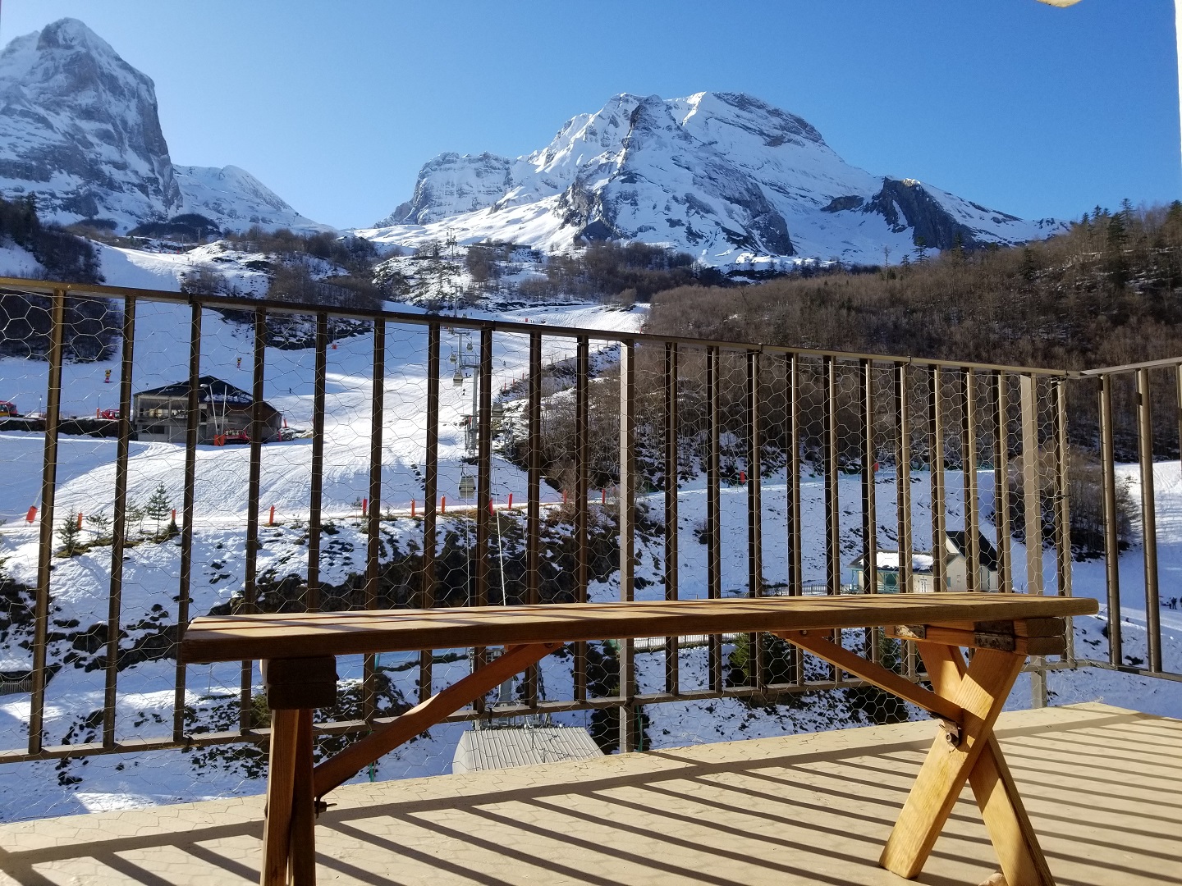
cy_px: 443
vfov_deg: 53.1
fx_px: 888
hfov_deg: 67.3
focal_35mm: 26
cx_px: 591
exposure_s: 1/2144
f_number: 1.7
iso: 50
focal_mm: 4.25
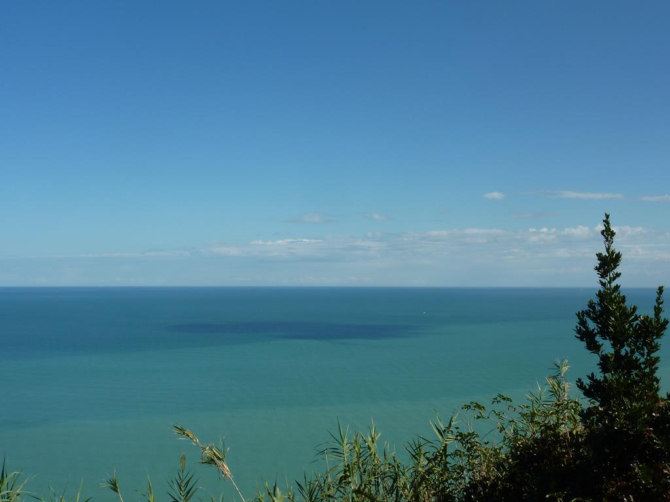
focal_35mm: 40
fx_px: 774
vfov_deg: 36.0
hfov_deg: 46.8
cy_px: 251
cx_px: 335
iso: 80
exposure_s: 1/500
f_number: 5.6
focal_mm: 6.5
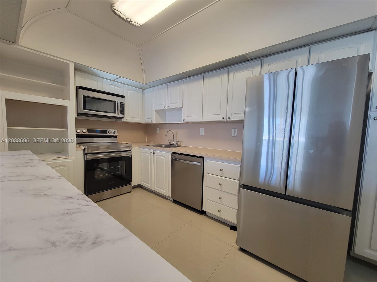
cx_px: 188
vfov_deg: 89.9
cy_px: 141
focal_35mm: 13
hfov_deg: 106.2
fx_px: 142
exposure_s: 1/60
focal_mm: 2.2
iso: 160
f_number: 2.2
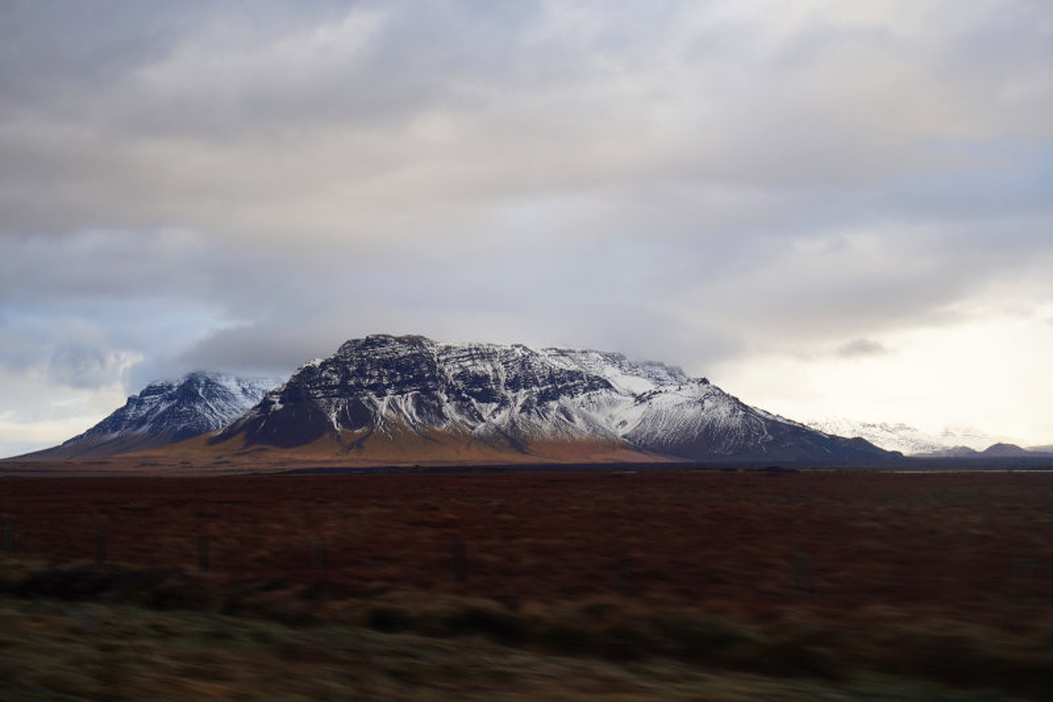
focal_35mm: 48
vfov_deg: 28.1
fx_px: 1404
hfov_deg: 41.1
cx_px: 526
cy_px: 351
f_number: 8
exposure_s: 1/60
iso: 100
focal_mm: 32
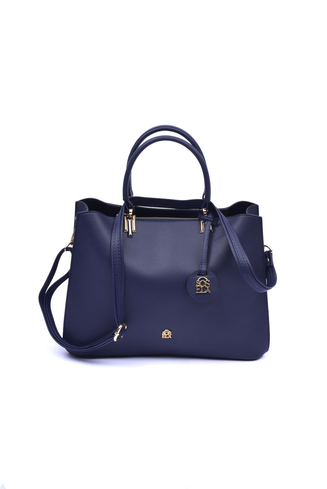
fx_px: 1157
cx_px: 164
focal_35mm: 85
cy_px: 244
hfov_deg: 16.1
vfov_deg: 23.9
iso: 200
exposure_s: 1/160
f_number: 22
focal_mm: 85
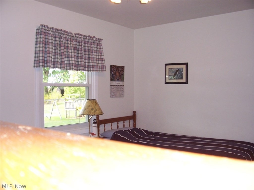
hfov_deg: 54.0
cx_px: 127
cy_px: 95
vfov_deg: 41.8
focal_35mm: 34
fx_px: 249
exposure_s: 1/60
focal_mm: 5.6
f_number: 2.7
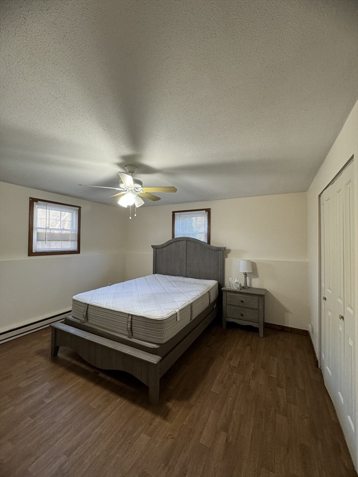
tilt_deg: +0.0
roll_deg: +0.1
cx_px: 179
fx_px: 193
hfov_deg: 85.7
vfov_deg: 102.1
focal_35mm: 14
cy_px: 238
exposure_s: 1/60
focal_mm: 2.22
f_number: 2.2
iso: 320
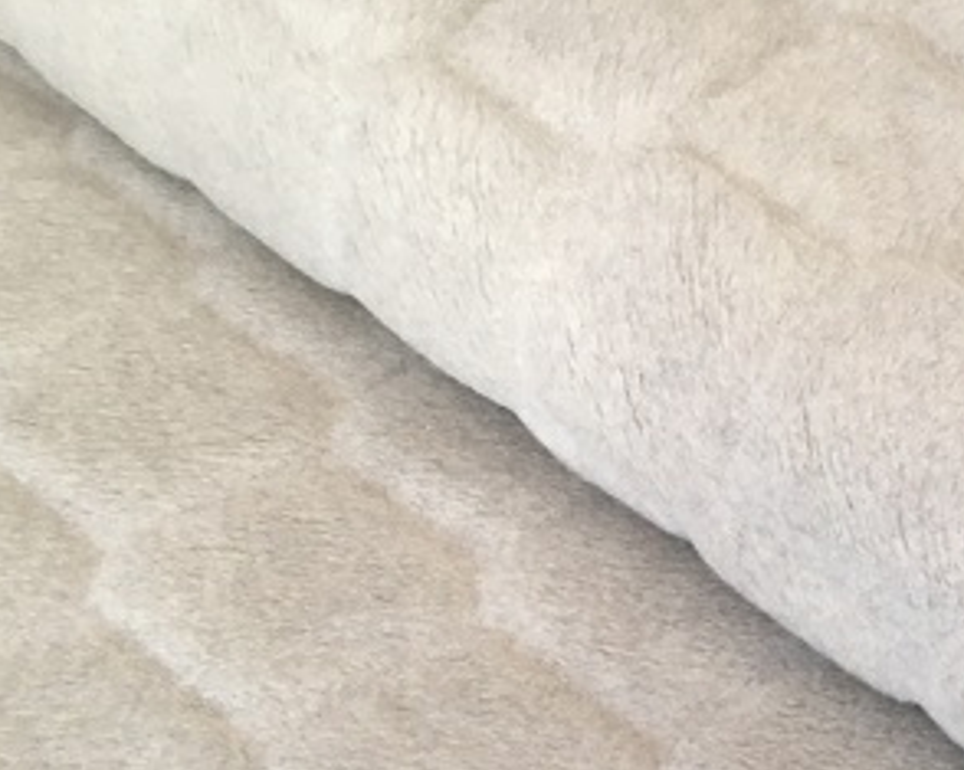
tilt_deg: -46.2
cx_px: 803
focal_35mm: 77
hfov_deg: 24.3
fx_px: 2196
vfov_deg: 19.8
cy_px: 521
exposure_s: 1/33
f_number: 2.2
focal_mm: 4.15
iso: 100
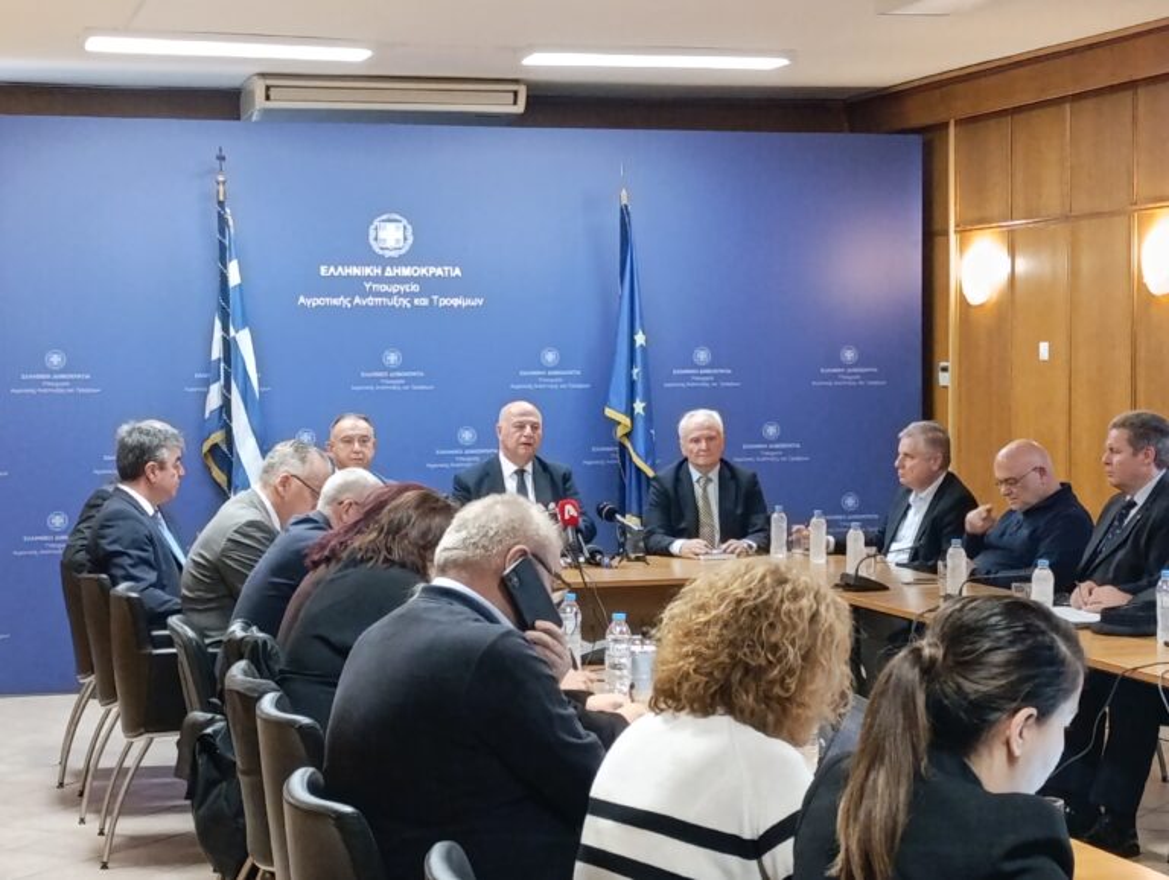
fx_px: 2435
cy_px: 440
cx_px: 584
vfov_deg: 20.5
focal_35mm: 72
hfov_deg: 27.0
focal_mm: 6.14
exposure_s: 1/50
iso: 1250
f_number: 1.6
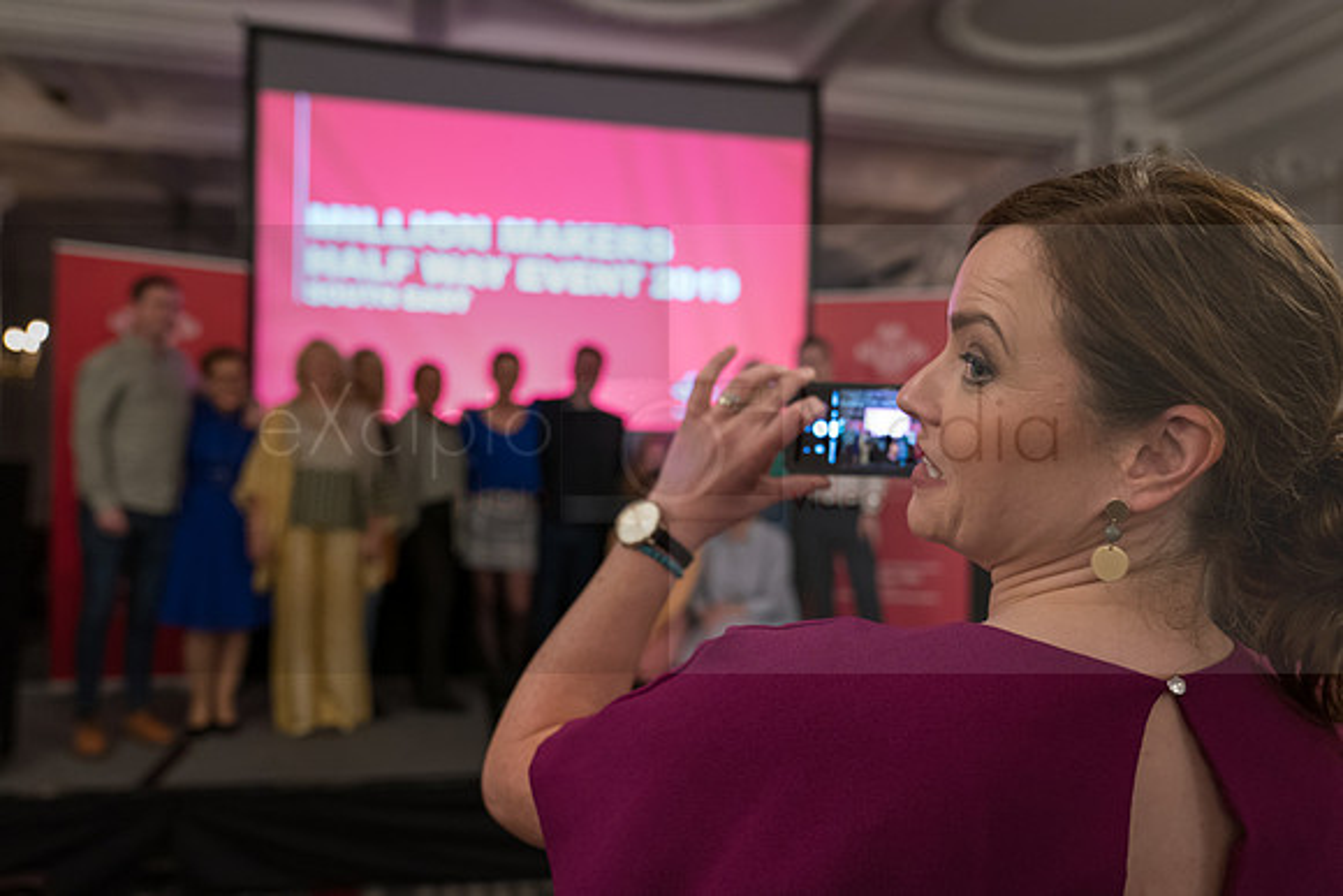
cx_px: 700
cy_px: 503
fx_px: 1057
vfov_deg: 45.8
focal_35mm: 28
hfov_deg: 64.8
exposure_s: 1/60
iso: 2500
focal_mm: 24
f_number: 2.8
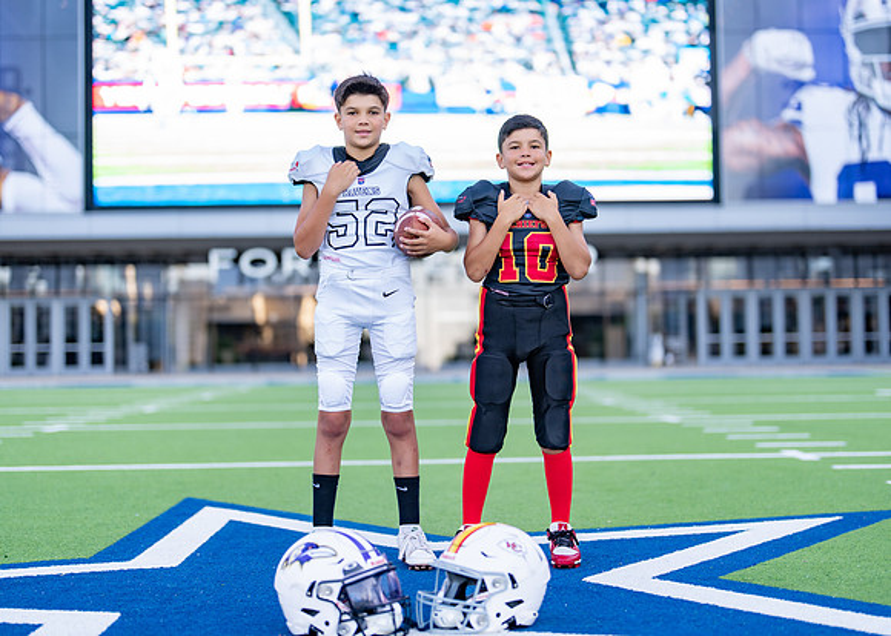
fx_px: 1430
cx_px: 457
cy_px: 309
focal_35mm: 57
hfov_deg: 34.6
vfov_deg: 25.1
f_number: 1.2
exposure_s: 1/640
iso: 100
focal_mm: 50
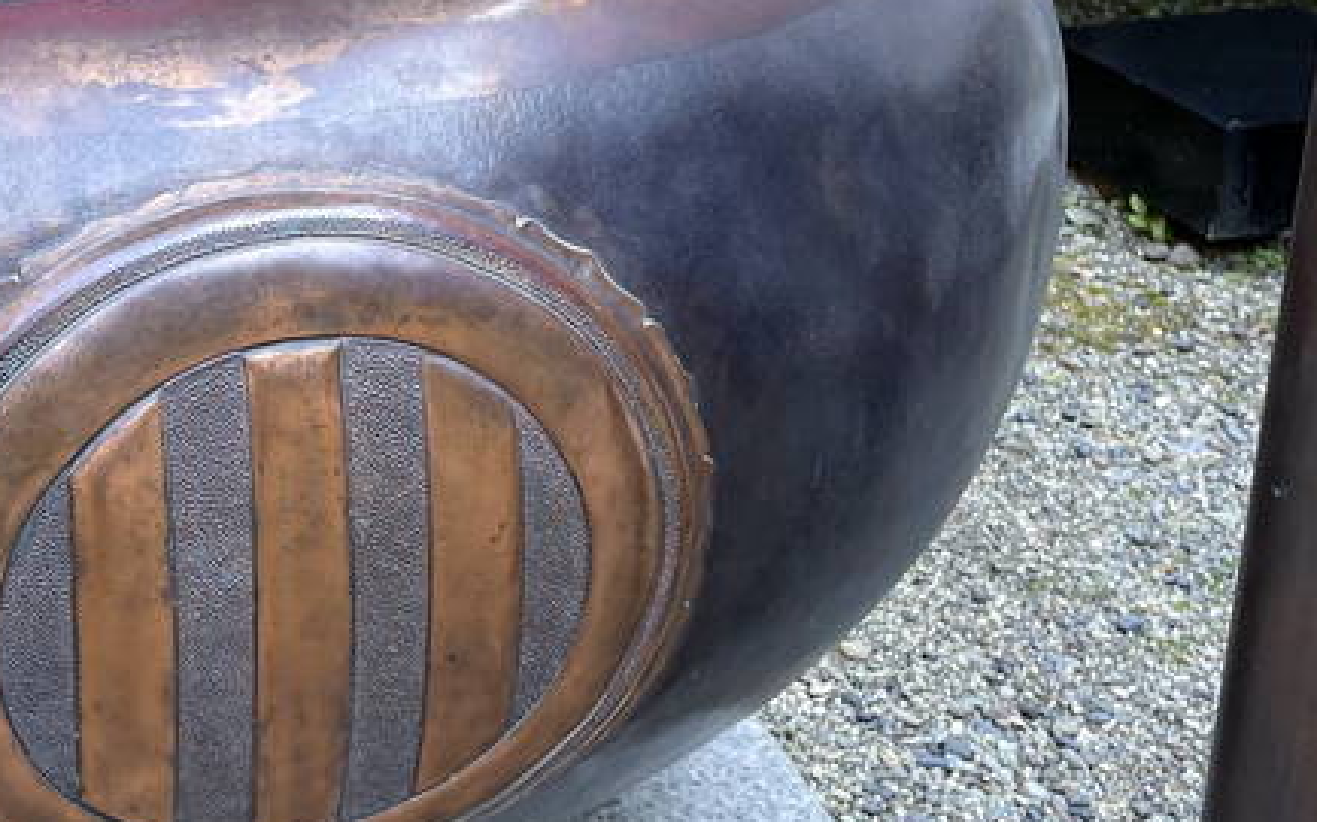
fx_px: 2332
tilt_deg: -17.5
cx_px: 106
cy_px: 88
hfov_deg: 30.0
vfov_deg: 19.6
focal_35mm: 65
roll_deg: +2.0
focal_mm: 4.2
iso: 125
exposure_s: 1/102
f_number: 1.6
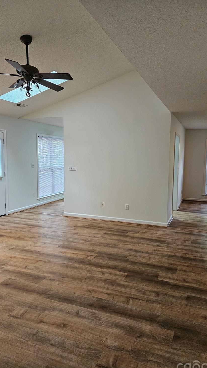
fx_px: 254
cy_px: 186
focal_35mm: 26
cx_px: 118
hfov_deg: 44.3
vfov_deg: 71.9
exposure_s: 1/120
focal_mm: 5.4
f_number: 1.8
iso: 640
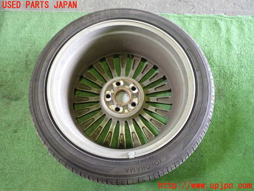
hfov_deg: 60.0
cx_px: 127
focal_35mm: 30
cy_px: 96
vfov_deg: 46.8
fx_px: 220
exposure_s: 1/30
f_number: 2.3
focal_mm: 5.4
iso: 640
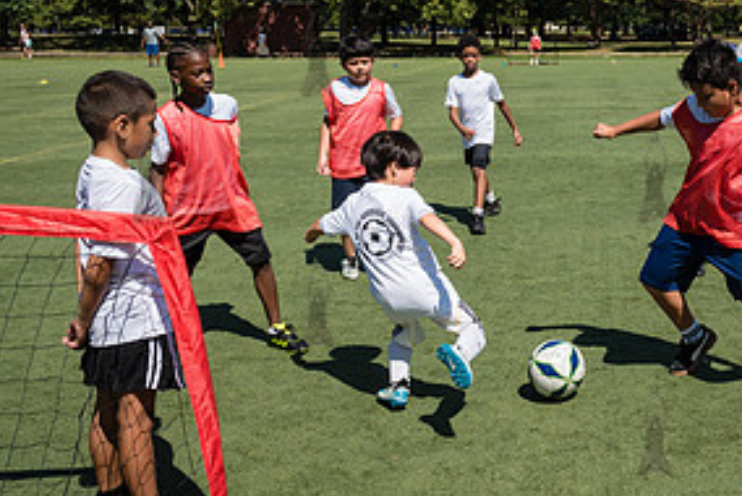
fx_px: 1011
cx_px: 653
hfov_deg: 37.9
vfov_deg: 27.5
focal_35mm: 49
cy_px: 176
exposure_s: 1/2000
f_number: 4
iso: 200
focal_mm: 24
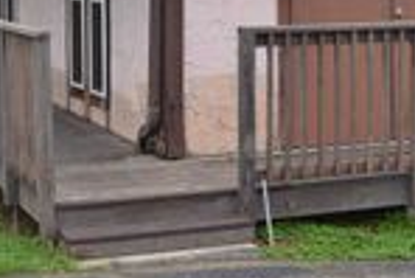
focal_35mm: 91
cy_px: -72
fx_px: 1050
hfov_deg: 22.3
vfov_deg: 14.5
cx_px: 227
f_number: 4
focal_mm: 18
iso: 100
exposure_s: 1/200
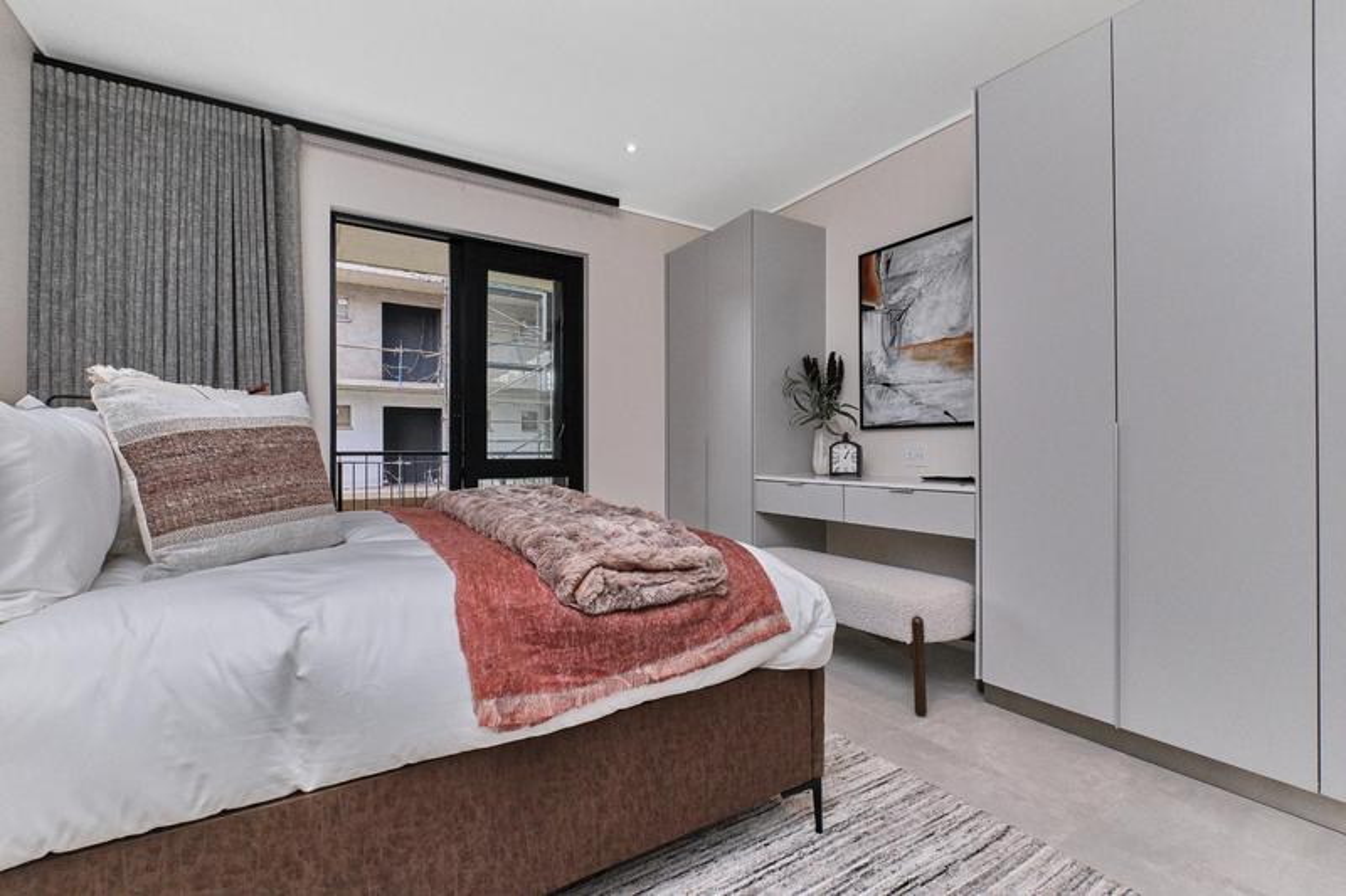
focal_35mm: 15
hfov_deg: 100.4
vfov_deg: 77.3
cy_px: 448
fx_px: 561
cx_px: 673
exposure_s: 1/200
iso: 800
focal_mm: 10
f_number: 10
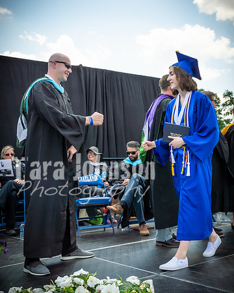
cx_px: 156
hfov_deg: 32.1
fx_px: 403
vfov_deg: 39.9
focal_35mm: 47
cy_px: 146
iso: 200
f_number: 7.1
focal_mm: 22
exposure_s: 1/800
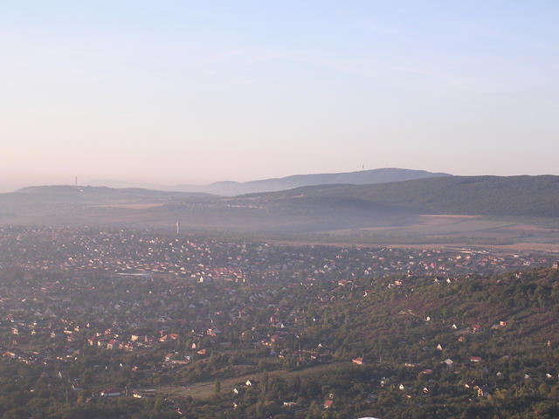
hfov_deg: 22.8
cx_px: 280
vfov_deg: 17.2
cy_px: 210
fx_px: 1389
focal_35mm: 86
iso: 100
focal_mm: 13
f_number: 4.1
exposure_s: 1/203
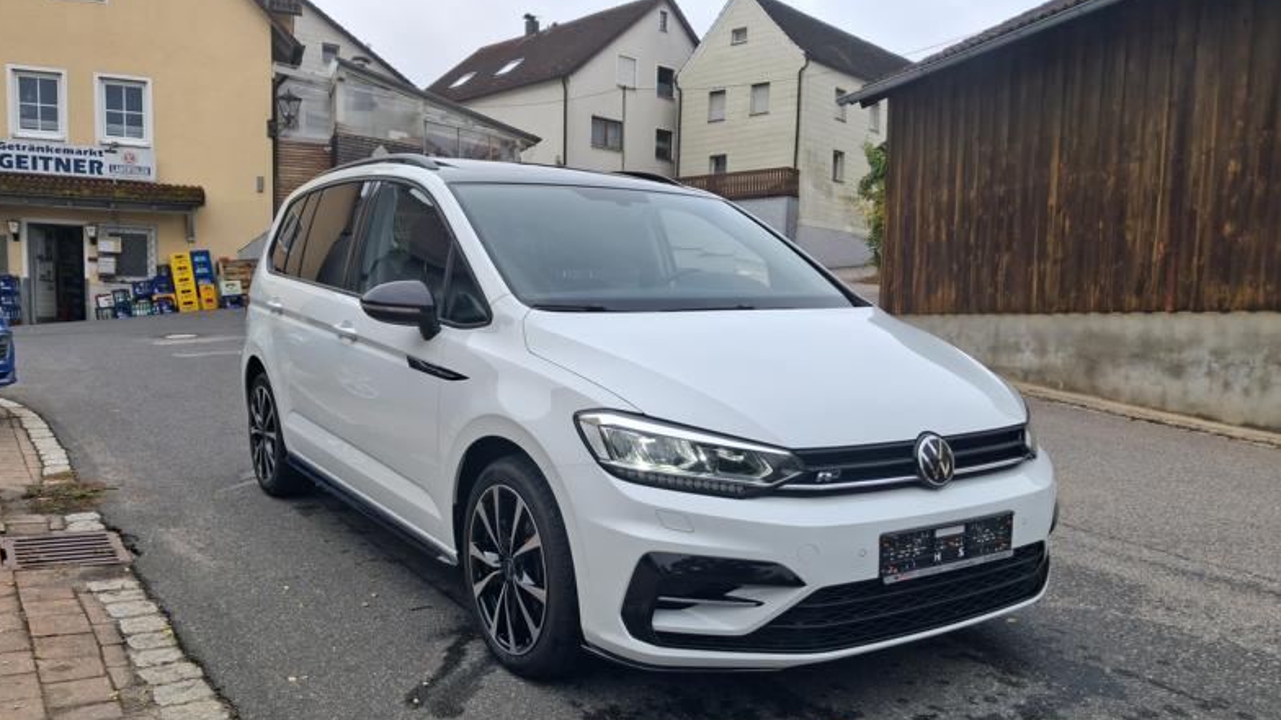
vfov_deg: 38.7
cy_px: 444
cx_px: 629
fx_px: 1019
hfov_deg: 64.3
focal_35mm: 30
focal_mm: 4
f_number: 1.8
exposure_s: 1/132
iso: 25
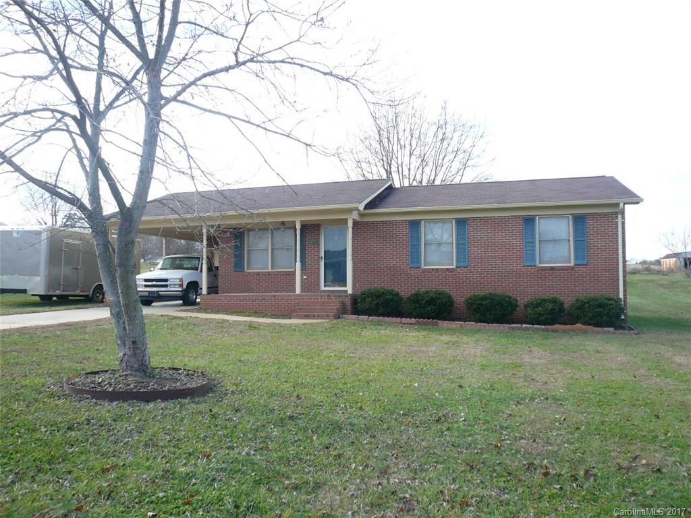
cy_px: 259
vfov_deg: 49.7
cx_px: 346
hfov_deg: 63.4
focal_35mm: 28
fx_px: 559
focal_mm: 4.6
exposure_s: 1/250
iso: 100
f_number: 2.8
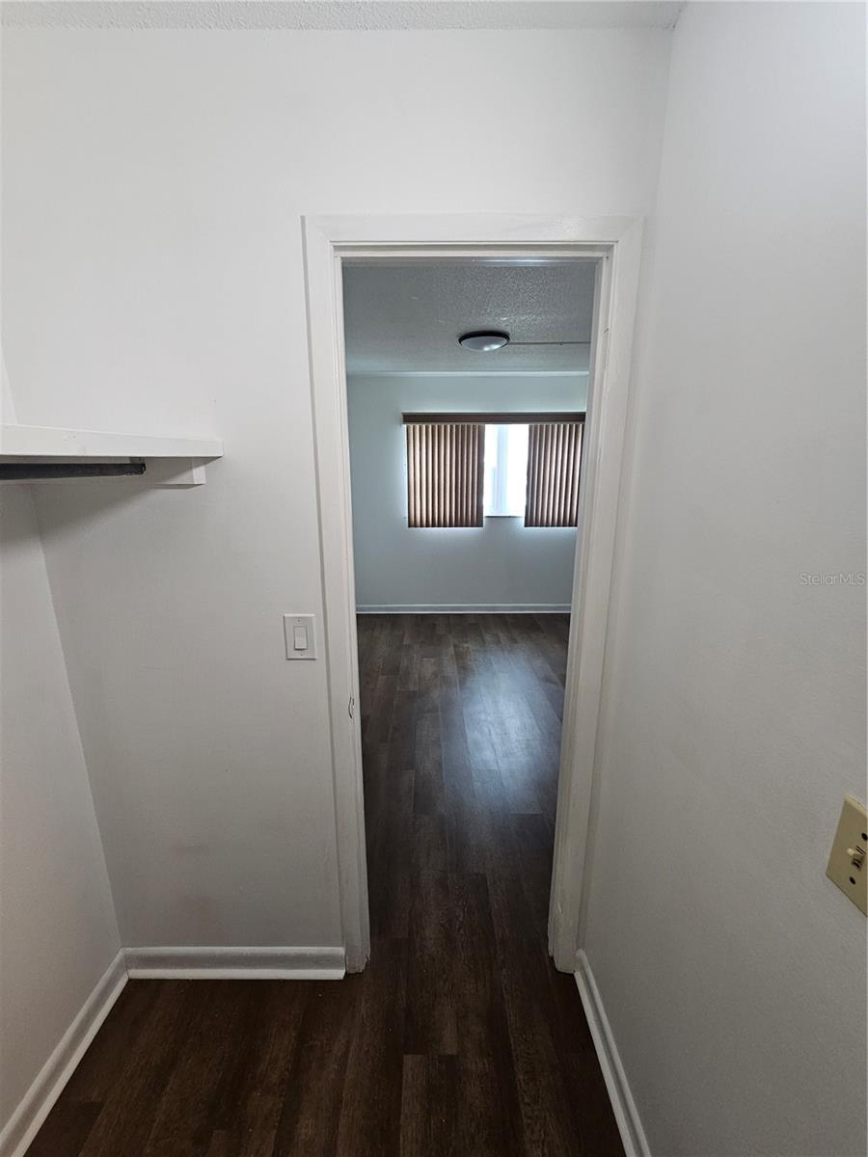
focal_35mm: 13
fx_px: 435
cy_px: 578
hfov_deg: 89.9
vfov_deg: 106.2
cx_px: 434
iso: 160
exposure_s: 1/60
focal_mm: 2.2
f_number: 2.2
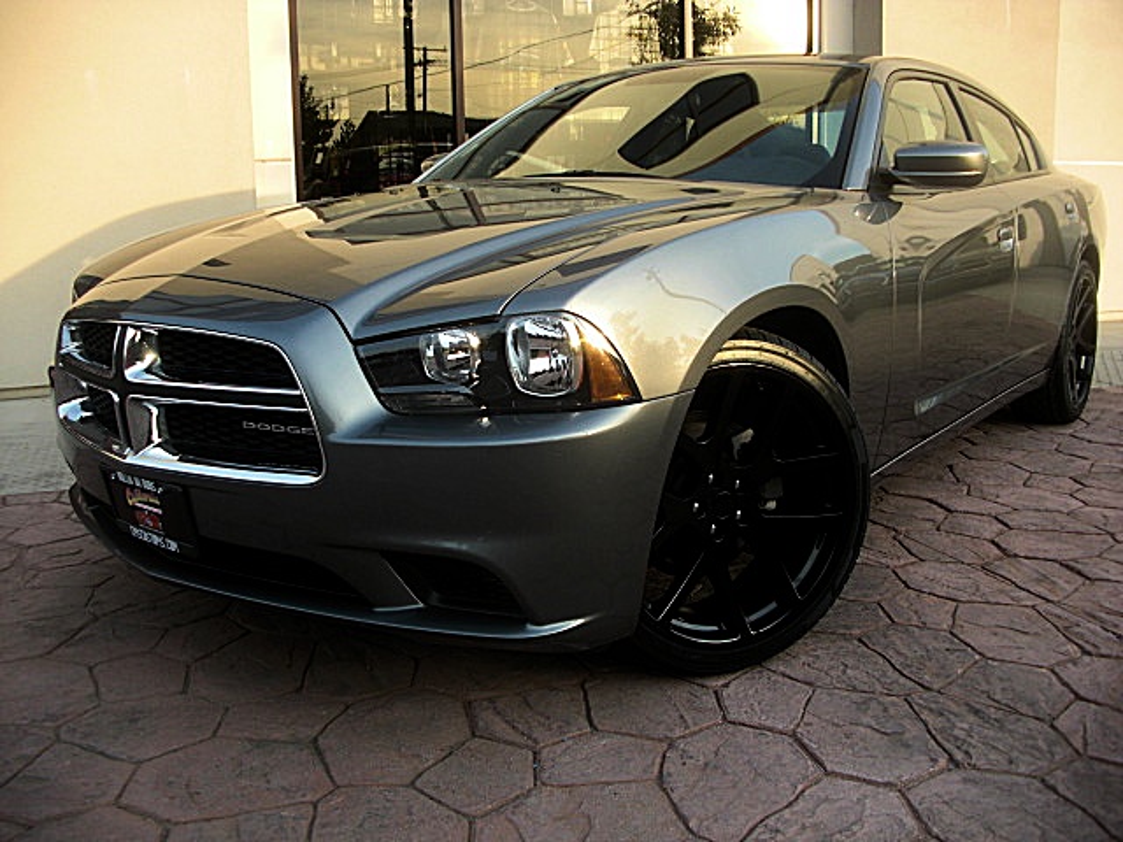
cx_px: 562
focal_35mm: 36
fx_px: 1168
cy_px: 421
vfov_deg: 39.7
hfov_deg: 51.4
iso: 50
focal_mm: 6.3
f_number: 2.8
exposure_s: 1/125
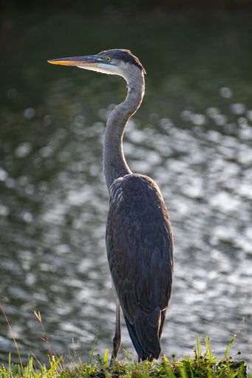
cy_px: 189
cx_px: 126
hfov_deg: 3.4
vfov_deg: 5.2
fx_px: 4203
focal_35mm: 400
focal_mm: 400
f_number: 5.6
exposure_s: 1/250
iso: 280
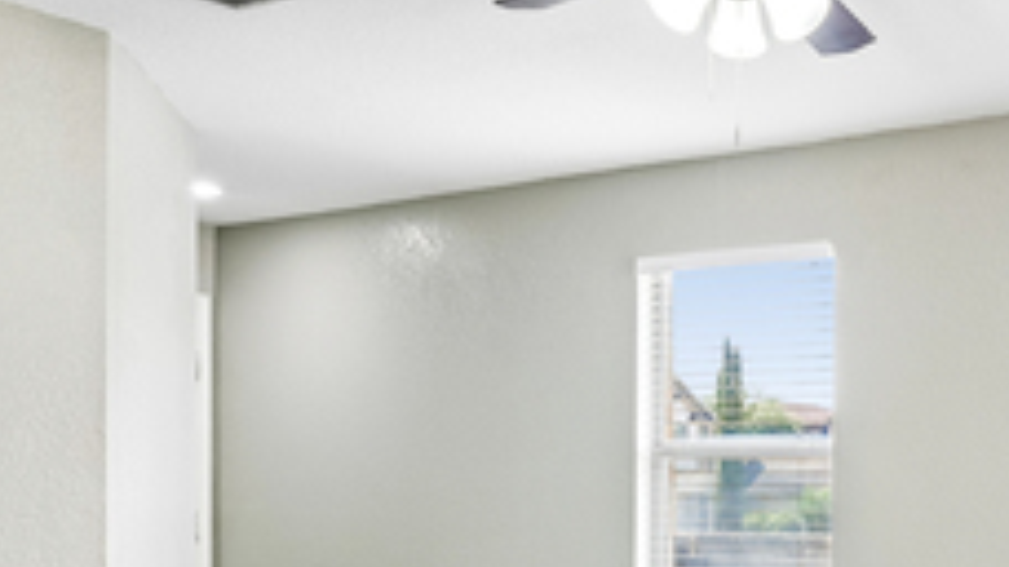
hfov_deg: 38.6
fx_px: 1337
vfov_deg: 23.4
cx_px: 898
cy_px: 494
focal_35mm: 50
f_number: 8
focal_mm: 17
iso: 500
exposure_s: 1/15
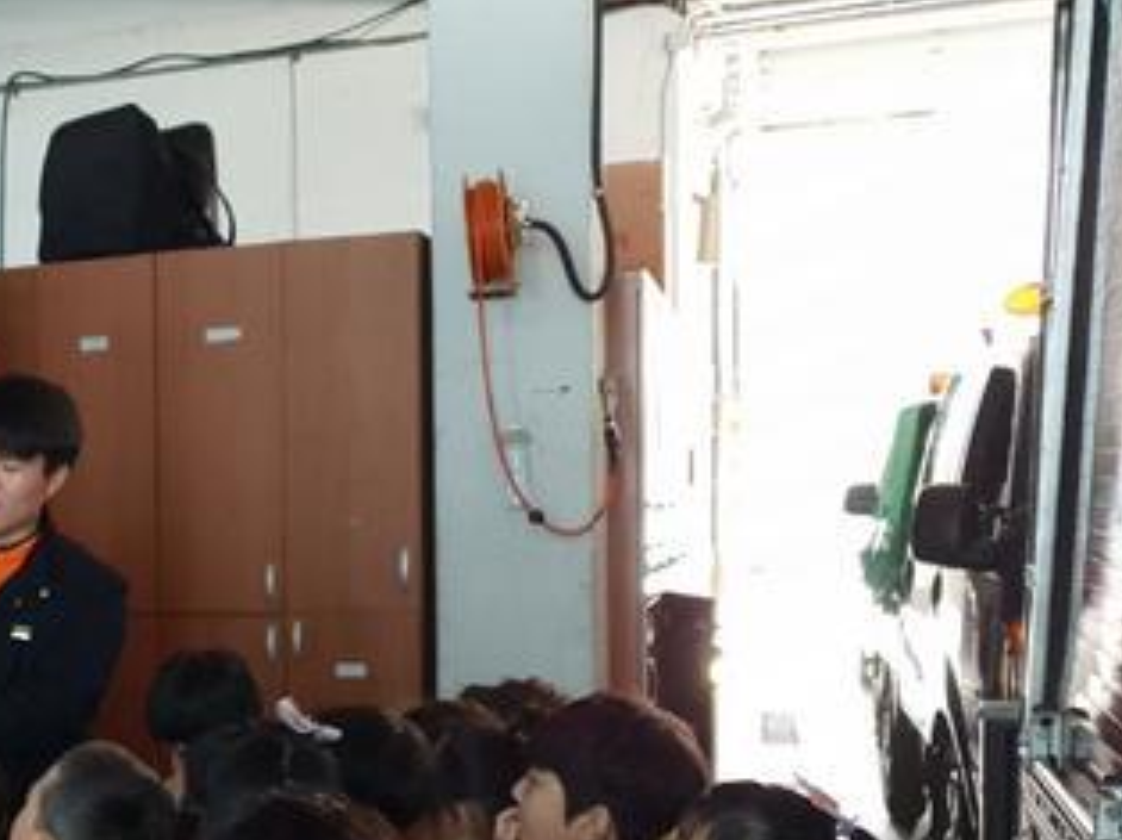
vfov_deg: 24.9
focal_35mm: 58
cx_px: -114
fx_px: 1879
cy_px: 645
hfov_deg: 29.9
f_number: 1.5
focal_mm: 4.3
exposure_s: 1/60.2
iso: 320
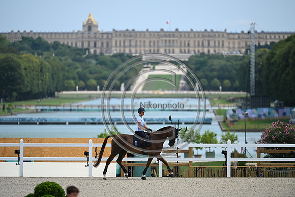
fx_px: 3278
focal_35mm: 400
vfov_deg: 3.4
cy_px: 98
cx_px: 148
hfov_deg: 5.2
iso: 180
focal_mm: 400
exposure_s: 1/1250
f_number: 4
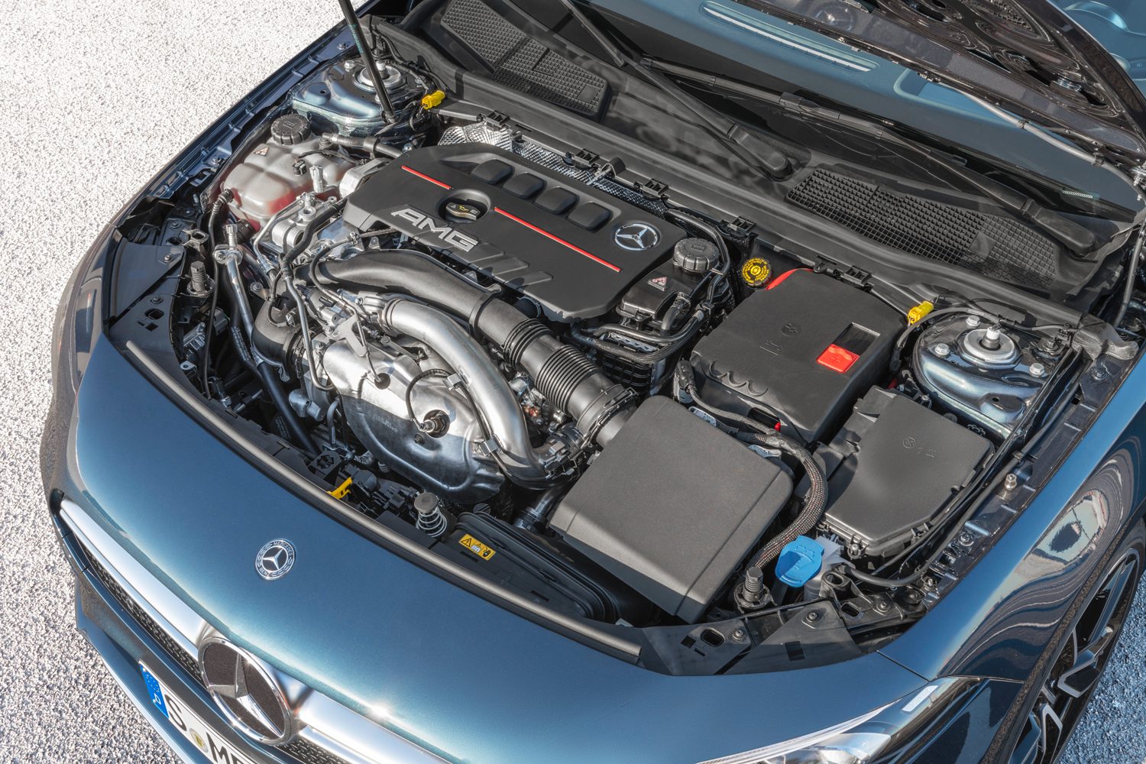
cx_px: 573
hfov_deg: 41.1
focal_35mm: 48
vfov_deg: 28.1
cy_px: 382
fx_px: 1528
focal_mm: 48
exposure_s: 1/13
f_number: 16
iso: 100
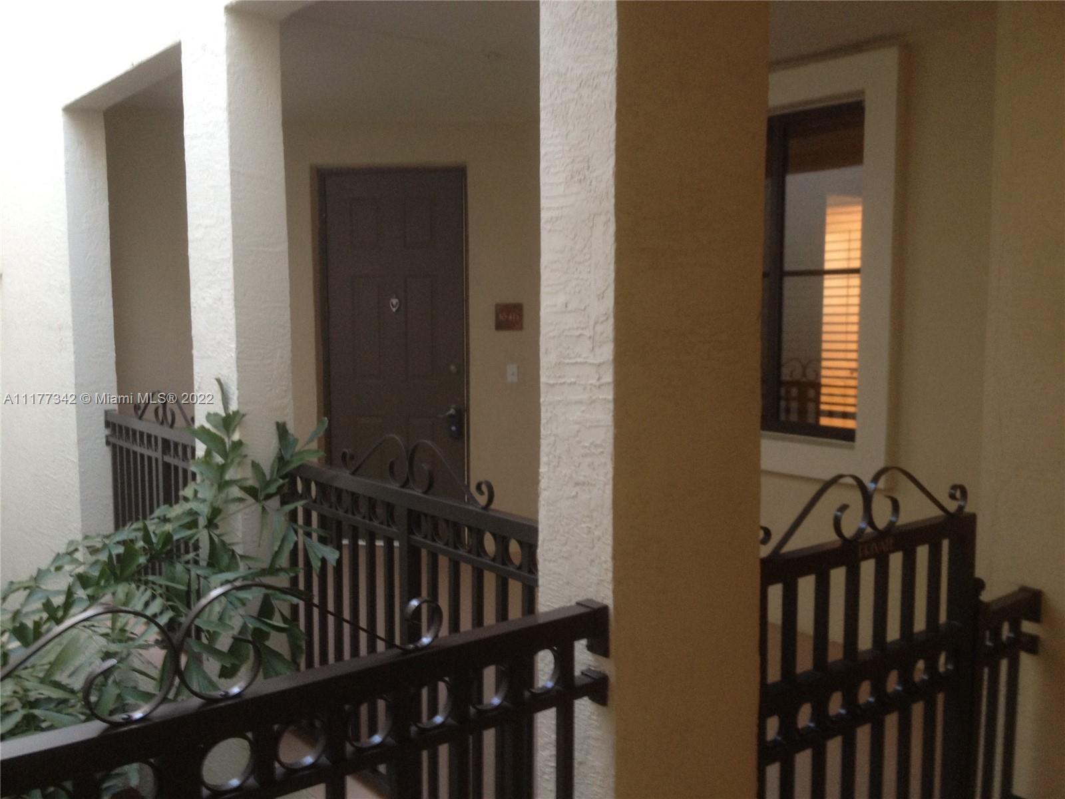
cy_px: 400
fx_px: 1077
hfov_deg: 52.6
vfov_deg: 40.7
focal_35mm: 35
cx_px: 532
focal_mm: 4.28
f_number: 2.4
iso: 125
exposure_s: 1/20
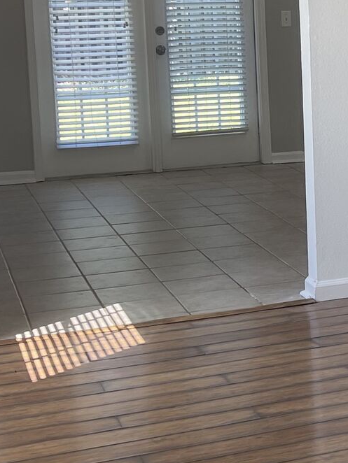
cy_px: 144
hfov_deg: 15.8
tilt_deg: -6.5
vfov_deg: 22.4
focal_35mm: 87
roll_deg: +1.0
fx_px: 1165
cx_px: 496
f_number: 1.6
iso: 40
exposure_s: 1/120
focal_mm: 5.1
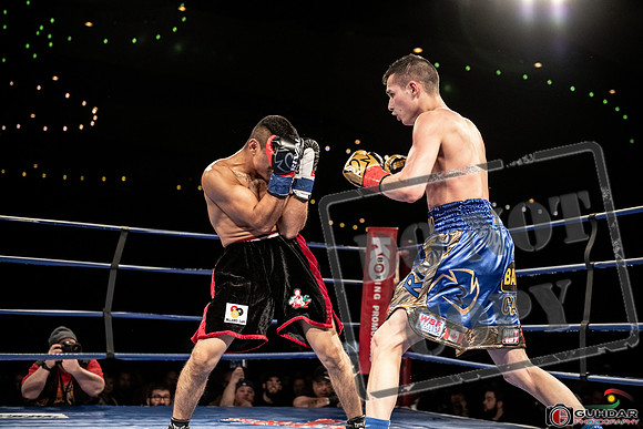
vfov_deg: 27.0
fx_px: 893
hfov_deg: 39.6
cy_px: 214
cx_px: 322
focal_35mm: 50
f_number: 2.8
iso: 2500
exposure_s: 1/1000
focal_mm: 50
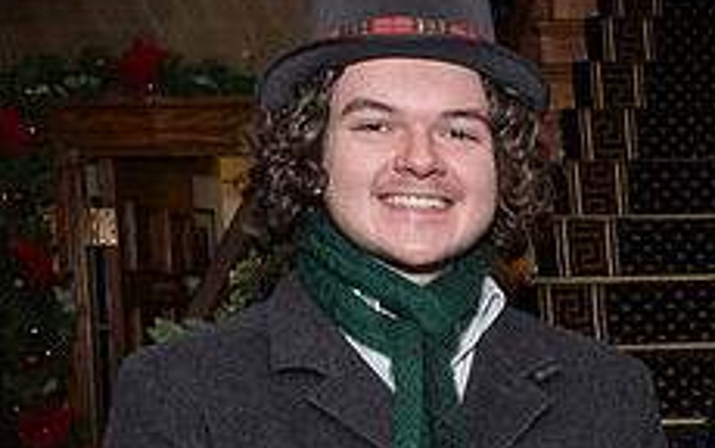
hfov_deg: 19.3
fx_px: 1813
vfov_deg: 13.8
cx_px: 1092
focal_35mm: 93
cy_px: 466
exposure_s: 1/250
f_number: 8
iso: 500
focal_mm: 19
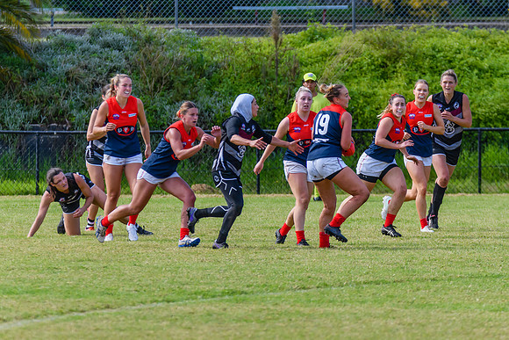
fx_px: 8773
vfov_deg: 2.2
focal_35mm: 620
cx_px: 305
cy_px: 84
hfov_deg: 3.3
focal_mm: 360
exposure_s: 1/1600
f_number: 6
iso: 1000
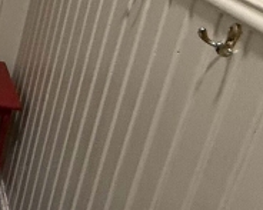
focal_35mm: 76
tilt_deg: -17.6
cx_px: -420
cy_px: 23
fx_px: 591
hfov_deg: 13.7
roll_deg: +1.2
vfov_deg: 19.8
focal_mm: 2.22
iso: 320
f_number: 2.2
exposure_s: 1/99
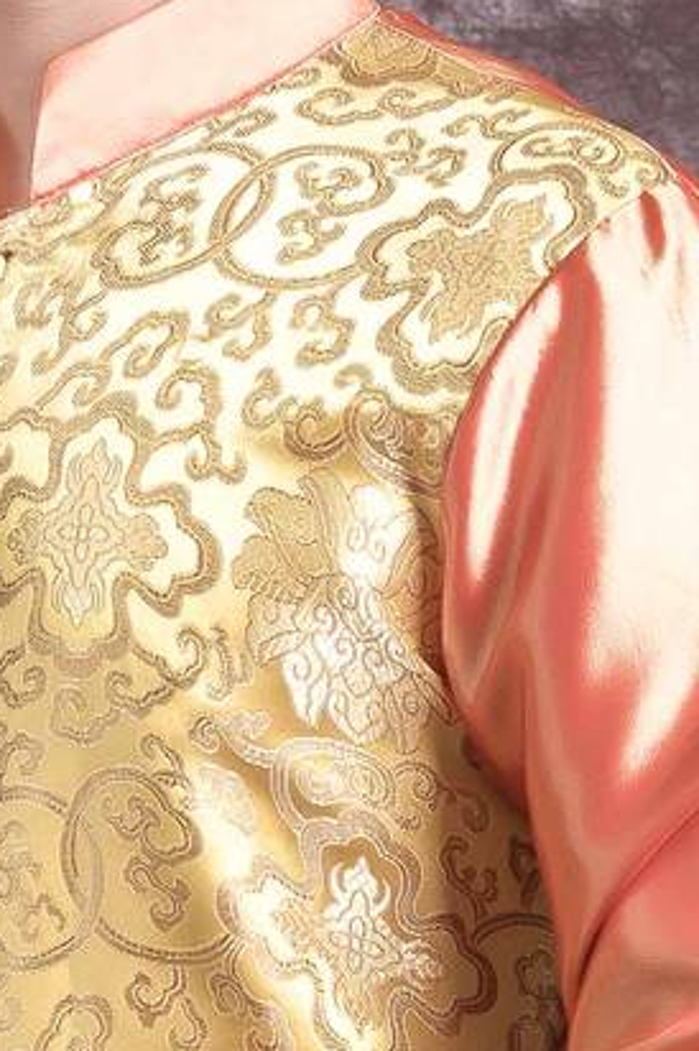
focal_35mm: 372
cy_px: 1050
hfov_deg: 3.7
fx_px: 10852
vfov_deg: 5.5
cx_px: 28
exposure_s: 1/160
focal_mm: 85
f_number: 10
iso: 100
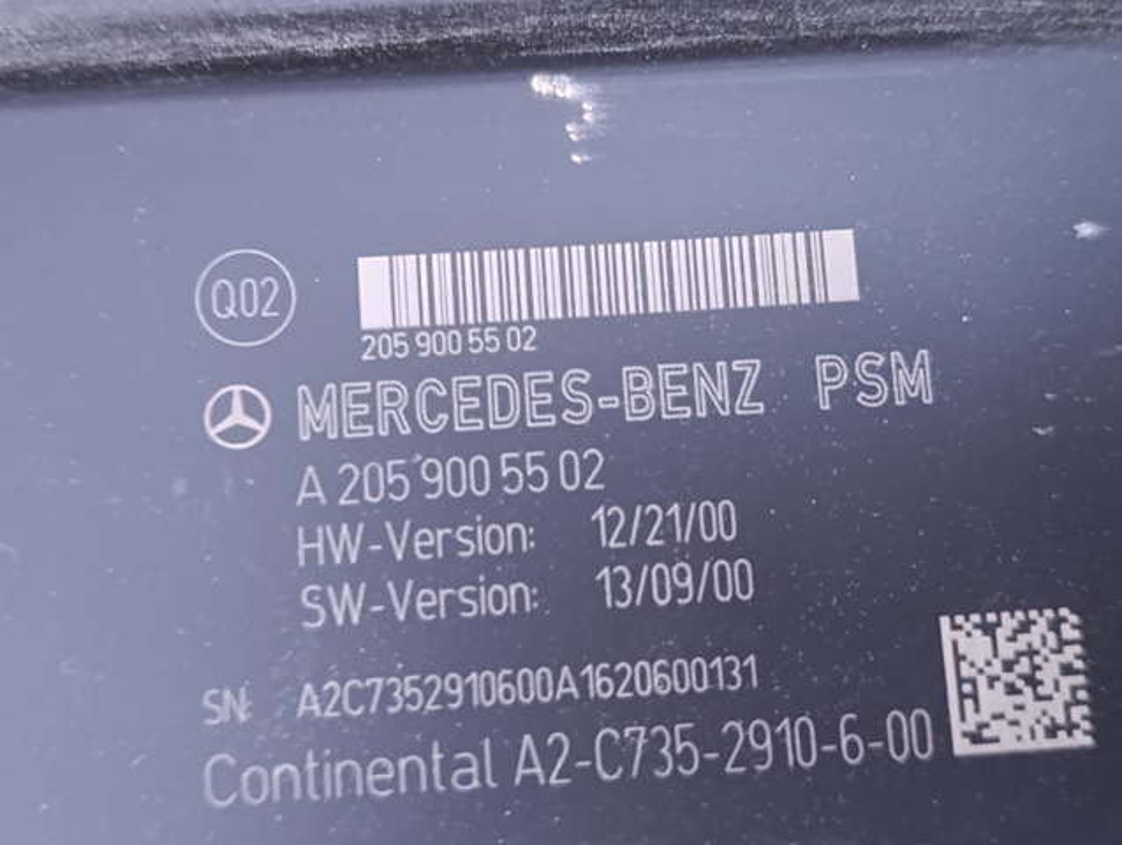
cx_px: 561
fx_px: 1494
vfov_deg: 31.6
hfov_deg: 41.2
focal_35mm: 46
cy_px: 422
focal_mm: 6.11
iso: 1600
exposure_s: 1/25
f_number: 1.7
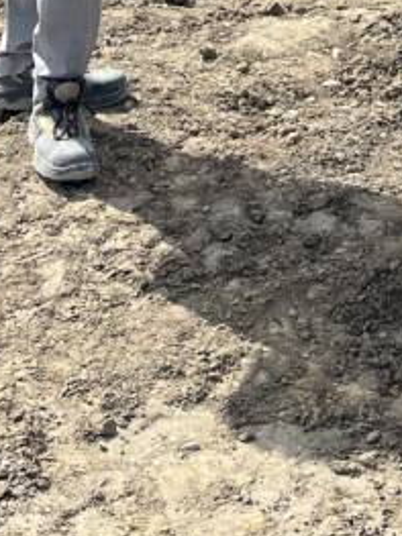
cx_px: 475
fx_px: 1534
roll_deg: -2.7
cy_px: -440
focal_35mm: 99
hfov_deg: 14.5
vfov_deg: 16.5
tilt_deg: -2.3
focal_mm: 5.1
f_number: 1.6
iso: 50
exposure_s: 1/3745
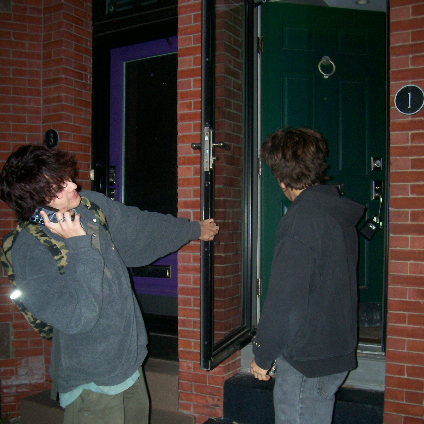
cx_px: 212
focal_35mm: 41
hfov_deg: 40.9
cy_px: 257
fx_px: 568
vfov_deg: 40.7
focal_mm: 5.6
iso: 140
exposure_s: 1/112
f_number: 2.7
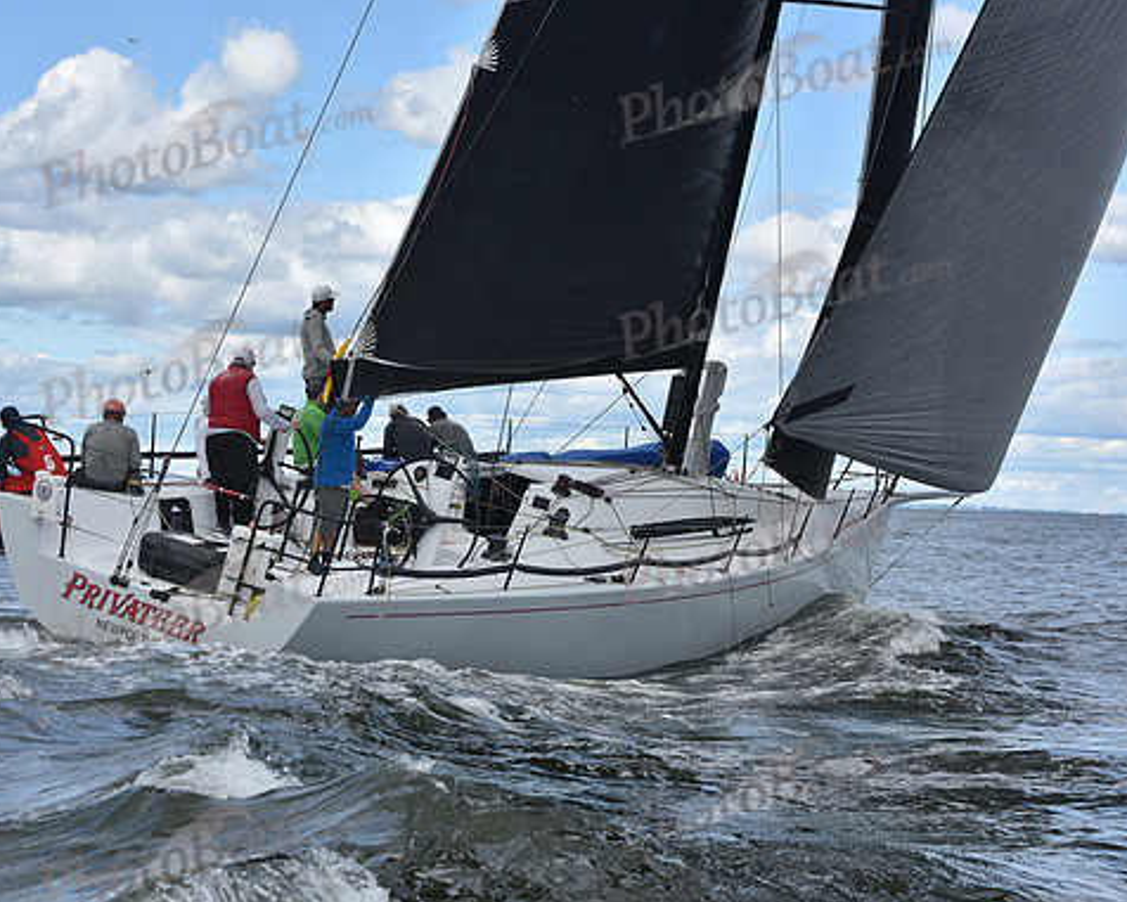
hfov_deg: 23.8
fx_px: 2669
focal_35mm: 80
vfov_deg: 19.2
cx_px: 497
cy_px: 456
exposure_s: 1/1000
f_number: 7.1
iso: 250
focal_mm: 70
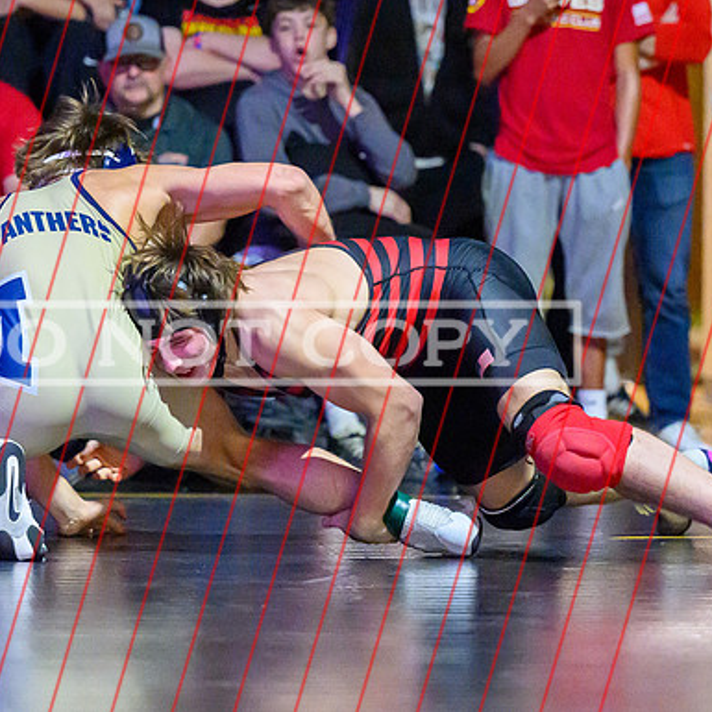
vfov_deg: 7.1
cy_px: 380
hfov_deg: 7.1
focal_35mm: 245
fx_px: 5701
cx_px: 280
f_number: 2.8
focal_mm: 125
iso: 12800
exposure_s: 1/500
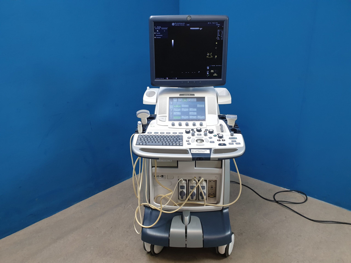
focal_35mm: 26
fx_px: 264
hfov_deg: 67.3
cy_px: 132
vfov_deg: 53.1
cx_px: 176
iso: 200
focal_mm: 4.3
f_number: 2.4
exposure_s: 1/50
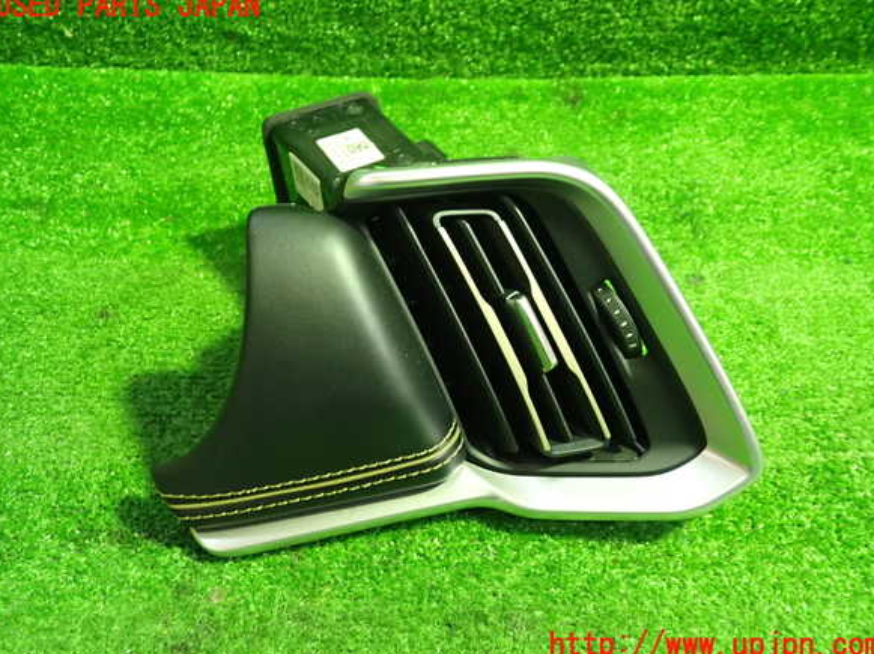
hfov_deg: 58.4
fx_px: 782
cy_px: 326
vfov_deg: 45.4
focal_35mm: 31
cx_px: 438
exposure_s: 1/30
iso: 640
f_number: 2.3
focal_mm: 5.4
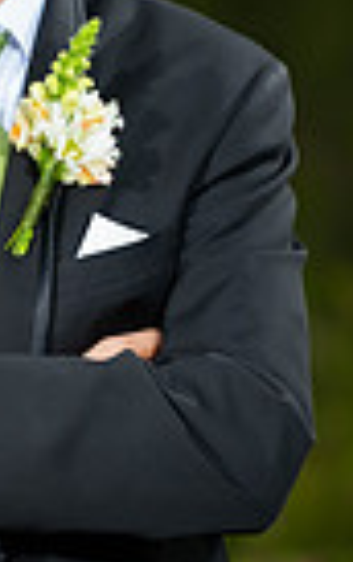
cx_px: -49
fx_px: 7688
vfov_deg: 4.2
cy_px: 312
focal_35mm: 501
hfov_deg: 2.6
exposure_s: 1/200
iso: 125
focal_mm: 150
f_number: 2.8
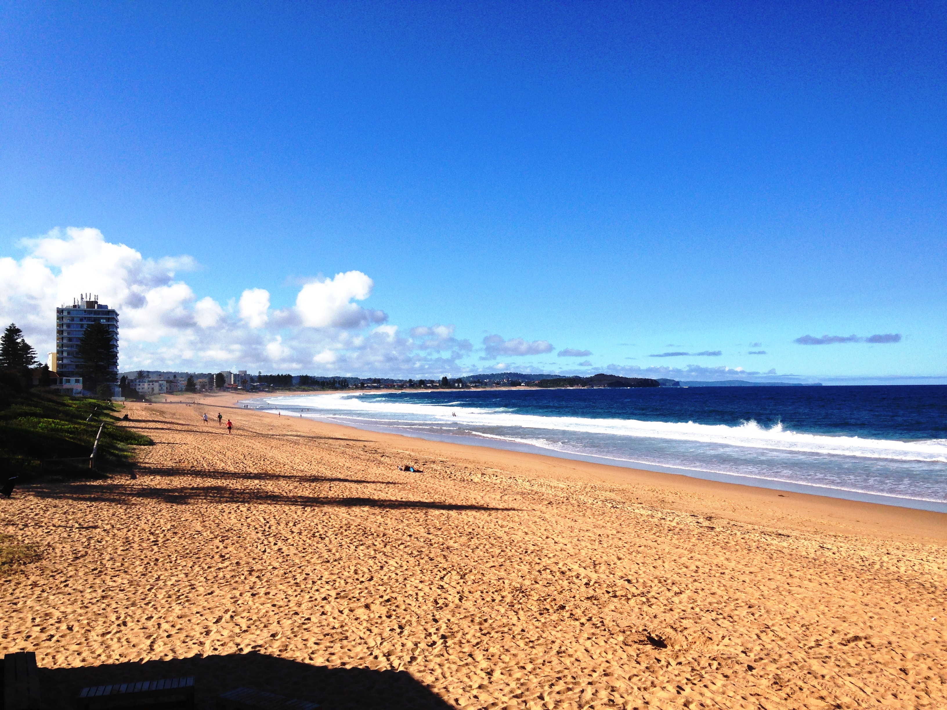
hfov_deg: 55.4
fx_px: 903
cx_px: 474
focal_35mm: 33
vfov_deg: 42.9
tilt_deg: +1.1
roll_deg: +1.5
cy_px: 355
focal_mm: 4.12
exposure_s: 1/2358
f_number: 2.4
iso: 50
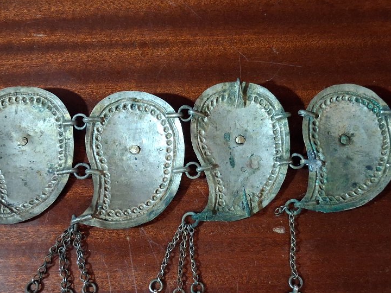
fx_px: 508
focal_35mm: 45
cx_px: 229
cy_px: 163
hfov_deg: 41.9
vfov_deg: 32.2
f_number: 1.8
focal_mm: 4
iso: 640
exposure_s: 1/25
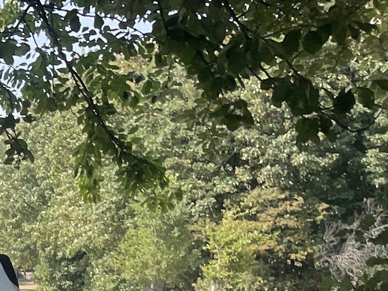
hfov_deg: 13.3
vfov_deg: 11.7
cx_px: -473
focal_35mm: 119
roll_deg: +0.0
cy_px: 476
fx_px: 1334
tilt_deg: -4.7
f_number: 1.6
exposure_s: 1/1147
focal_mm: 4.2
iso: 32
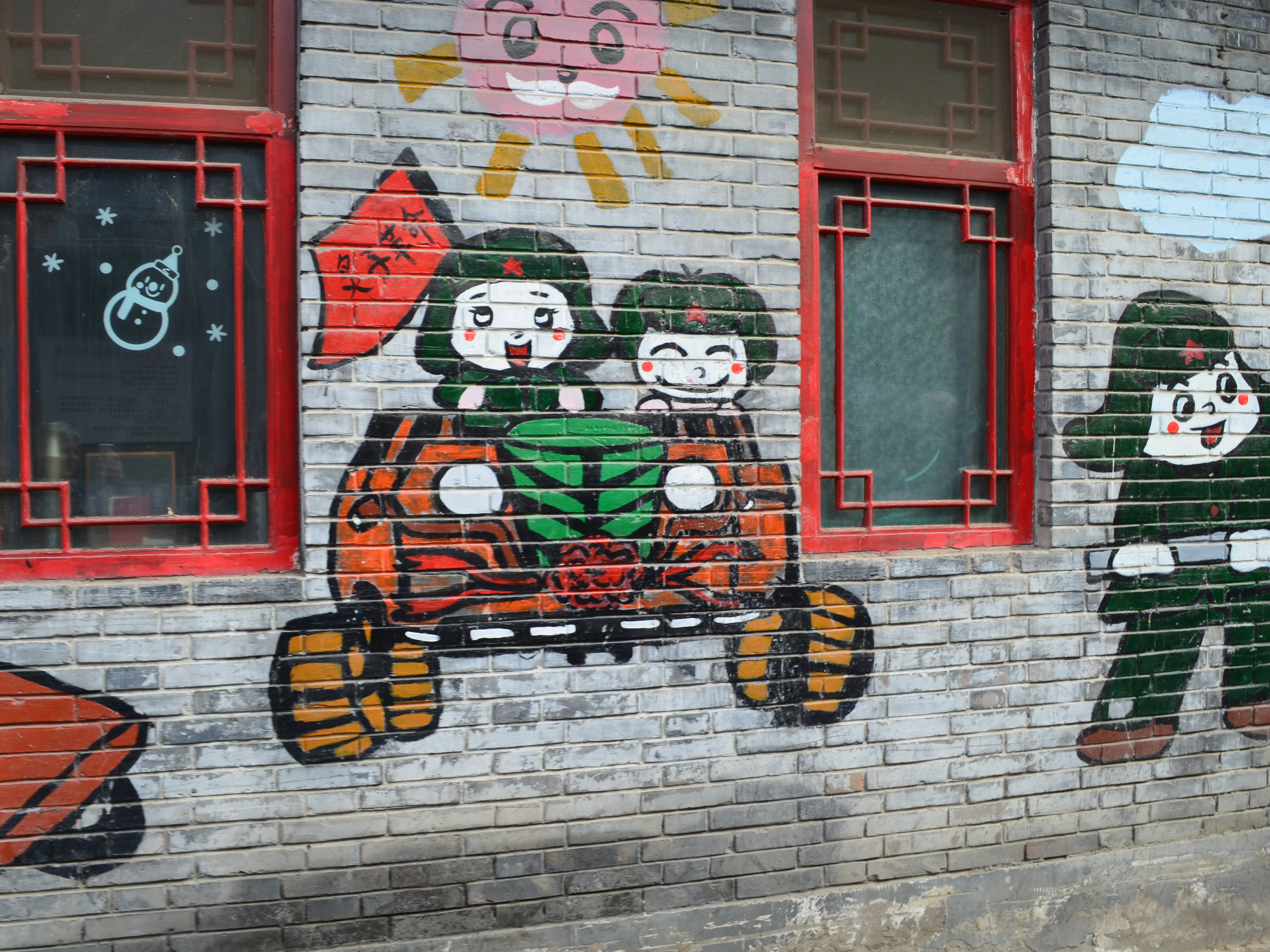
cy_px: 466
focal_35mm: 30
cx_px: 605
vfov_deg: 46.8
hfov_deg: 59.9
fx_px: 1101
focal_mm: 18
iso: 200
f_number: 10
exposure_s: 1/80
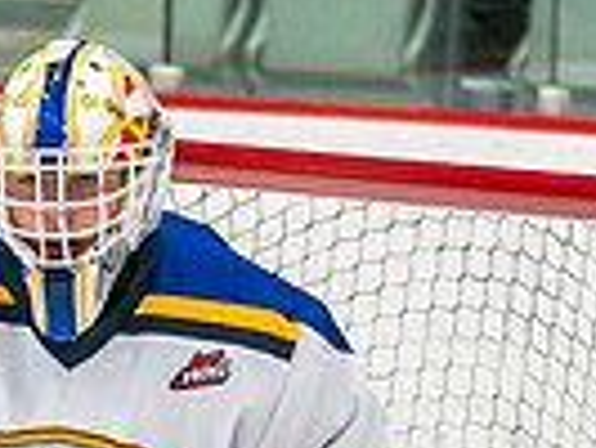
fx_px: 12908
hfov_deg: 2.6
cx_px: 130
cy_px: 936
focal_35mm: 749
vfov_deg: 2.0
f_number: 2.8
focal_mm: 88
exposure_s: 1/640
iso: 500
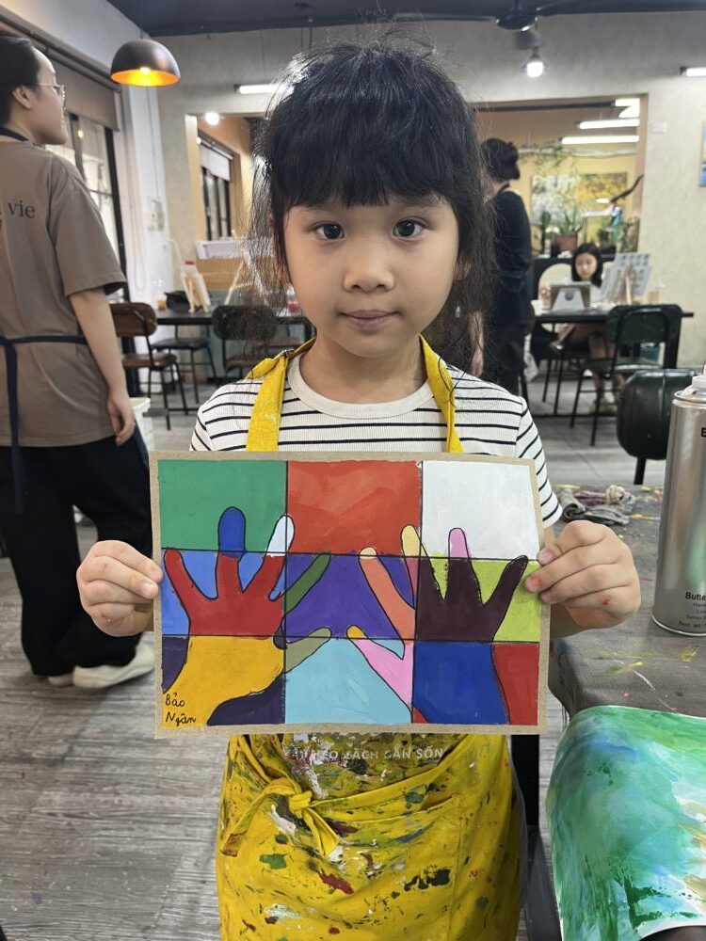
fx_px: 707
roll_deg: +2.5
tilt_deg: -16.5
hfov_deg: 53.1
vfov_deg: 67.3
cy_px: 470
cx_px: 353
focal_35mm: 26
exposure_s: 1/50
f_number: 1.6
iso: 80
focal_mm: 5.1
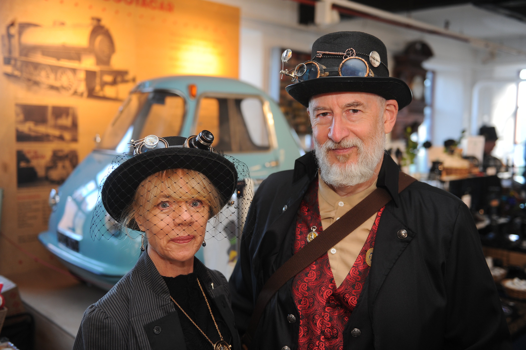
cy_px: 175
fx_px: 526
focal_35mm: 36
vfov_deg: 36.8
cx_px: 263
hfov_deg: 53.2
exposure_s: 1/160
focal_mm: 36
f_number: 2.8
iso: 500
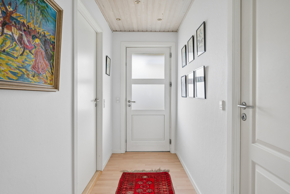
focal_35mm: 19
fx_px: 153
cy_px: 97
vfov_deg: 64.6
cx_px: 145
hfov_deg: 86.9
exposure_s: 1/40
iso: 640
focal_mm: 19
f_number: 9
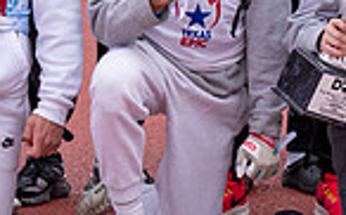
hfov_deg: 6.4
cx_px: 153
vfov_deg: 4.0
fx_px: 3109
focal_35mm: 330
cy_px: -91
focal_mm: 70
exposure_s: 1/800
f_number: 2.8
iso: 100
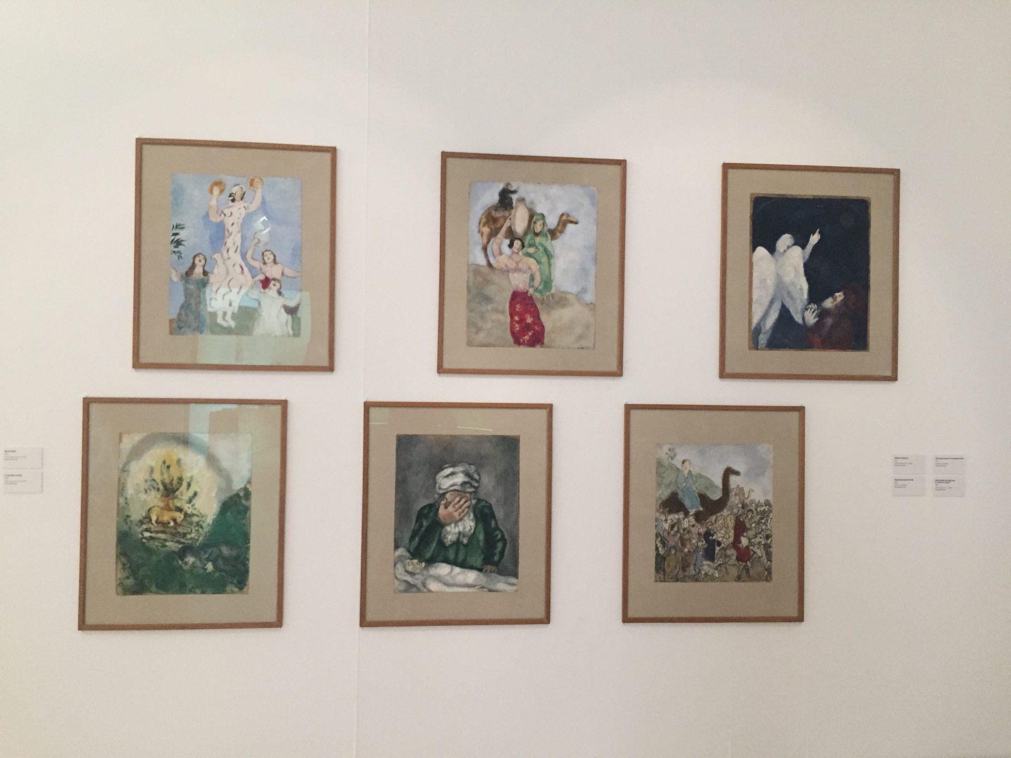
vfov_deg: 48.2
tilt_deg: +0.8
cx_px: 506
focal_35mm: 29
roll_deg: -1.3
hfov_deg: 61.7
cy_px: 379
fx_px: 847
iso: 250
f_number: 2.2
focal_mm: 4.15
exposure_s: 1/33
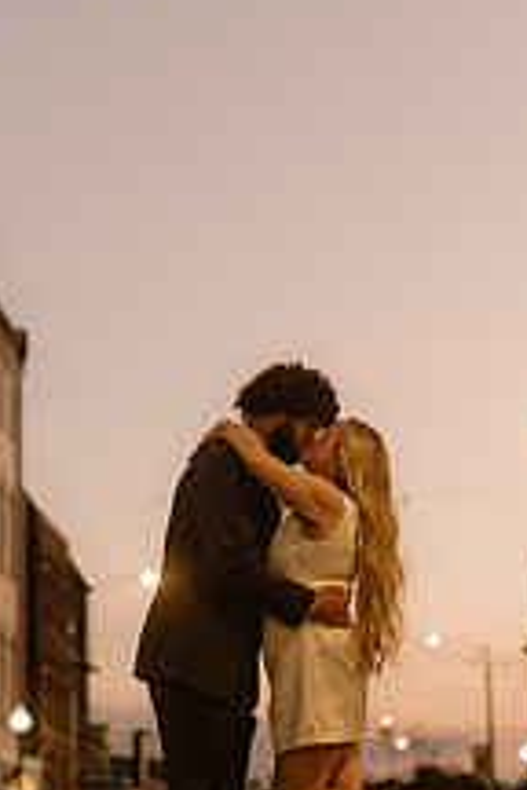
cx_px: 307
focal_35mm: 104
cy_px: 490
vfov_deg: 19.6
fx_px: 2283
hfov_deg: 13.2
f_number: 1.4
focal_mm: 50
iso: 1000
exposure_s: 1/320
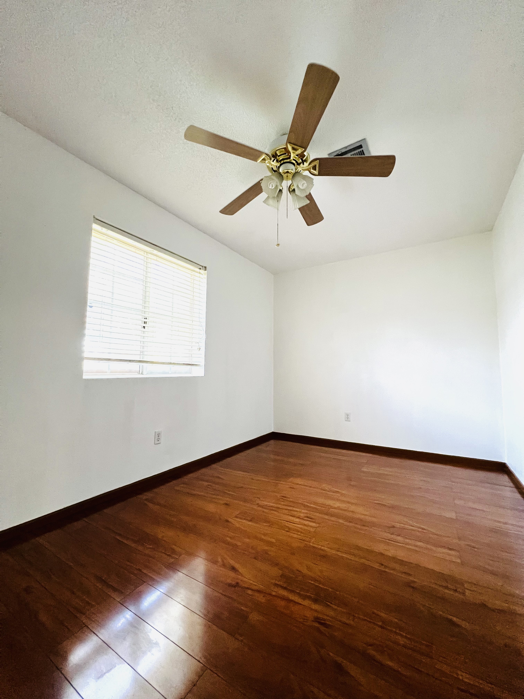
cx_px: 262
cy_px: 350
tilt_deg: +4.9
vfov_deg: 106.2
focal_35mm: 13
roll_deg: +0.4
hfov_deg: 89.9
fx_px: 262
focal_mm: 1.57
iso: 640
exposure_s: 1/60
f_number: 1.8
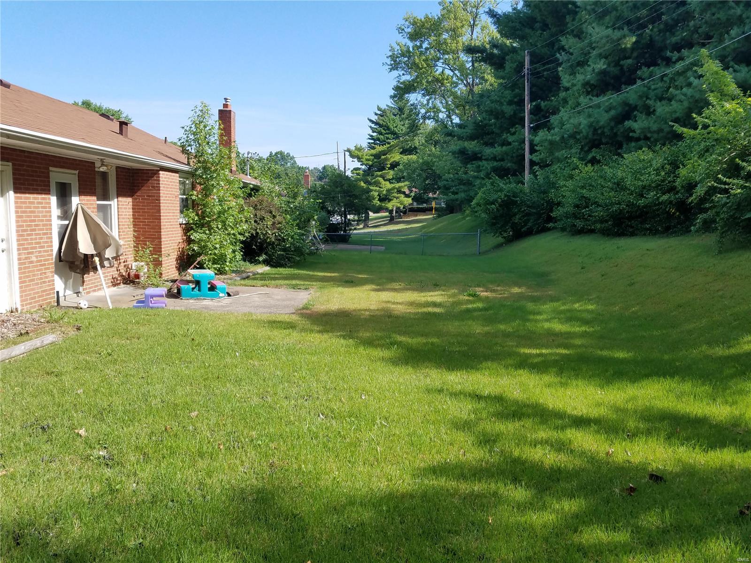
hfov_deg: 67.3
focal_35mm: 26
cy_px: 282
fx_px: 564
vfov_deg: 53.1
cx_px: 376
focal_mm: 4.2
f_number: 1.7
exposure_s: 1/1400
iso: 50
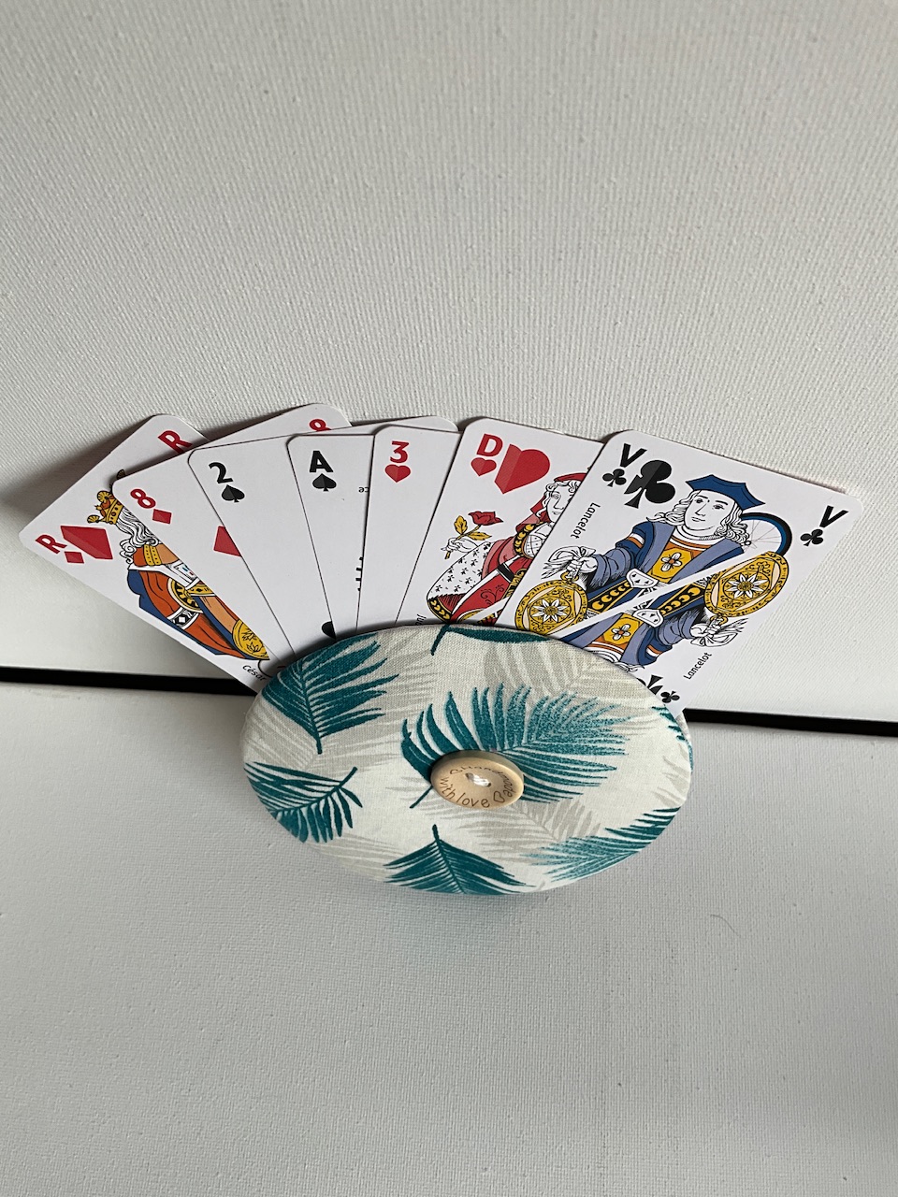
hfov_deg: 48.2
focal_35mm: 29
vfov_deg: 61.7
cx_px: 449
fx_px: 1003
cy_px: 598
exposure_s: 1/100
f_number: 1.8
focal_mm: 3
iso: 25
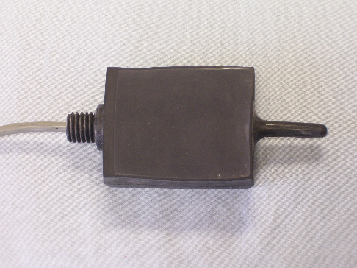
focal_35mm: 111
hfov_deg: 17.7
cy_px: 134
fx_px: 1145
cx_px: 178
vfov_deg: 13.3
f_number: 4.6
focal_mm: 18
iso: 160
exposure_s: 1/8
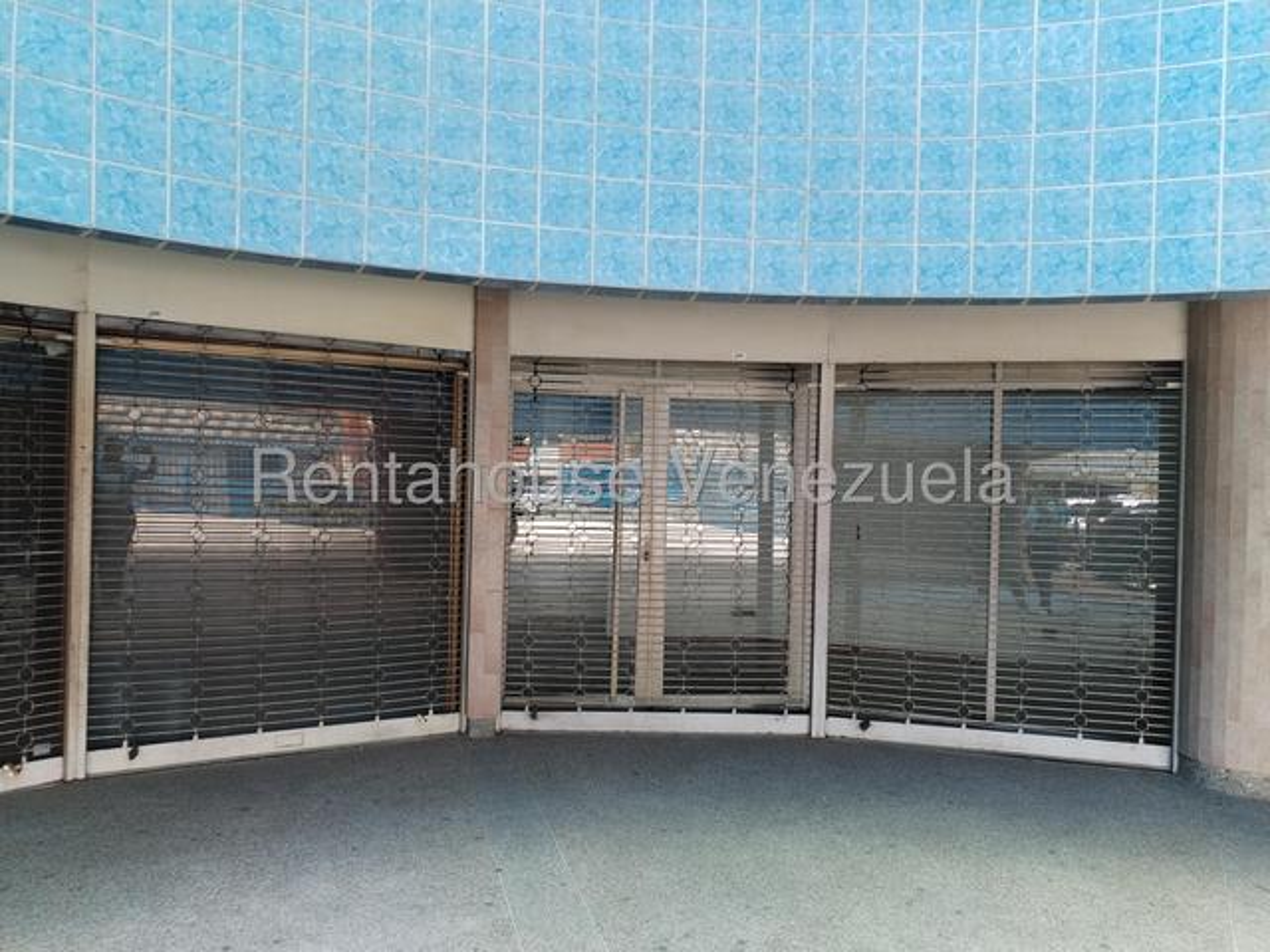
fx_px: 1064
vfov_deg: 48.2
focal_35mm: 29
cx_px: 635
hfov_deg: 61.7
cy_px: 476
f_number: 1.8
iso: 164
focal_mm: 4.75
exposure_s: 1/100
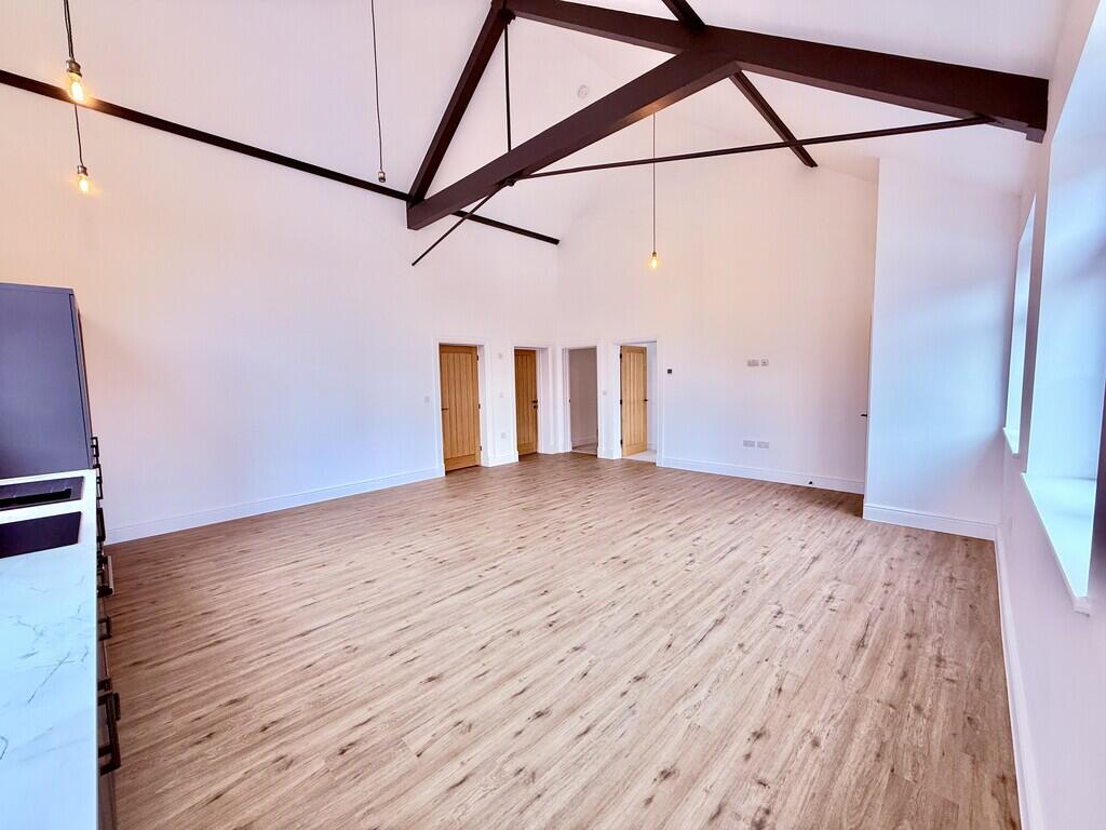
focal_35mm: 14
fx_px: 447
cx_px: 553
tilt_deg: -3.5
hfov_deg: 102.1
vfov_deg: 85.7
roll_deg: +1.4
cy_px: 415
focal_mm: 2.22
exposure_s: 1/100
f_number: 2.2
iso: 160
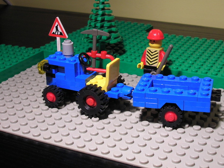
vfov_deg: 23.2
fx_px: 407
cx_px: 140
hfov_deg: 30.6
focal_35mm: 63
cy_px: 81
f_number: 3.3
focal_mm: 8.4
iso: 50
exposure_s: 1/12
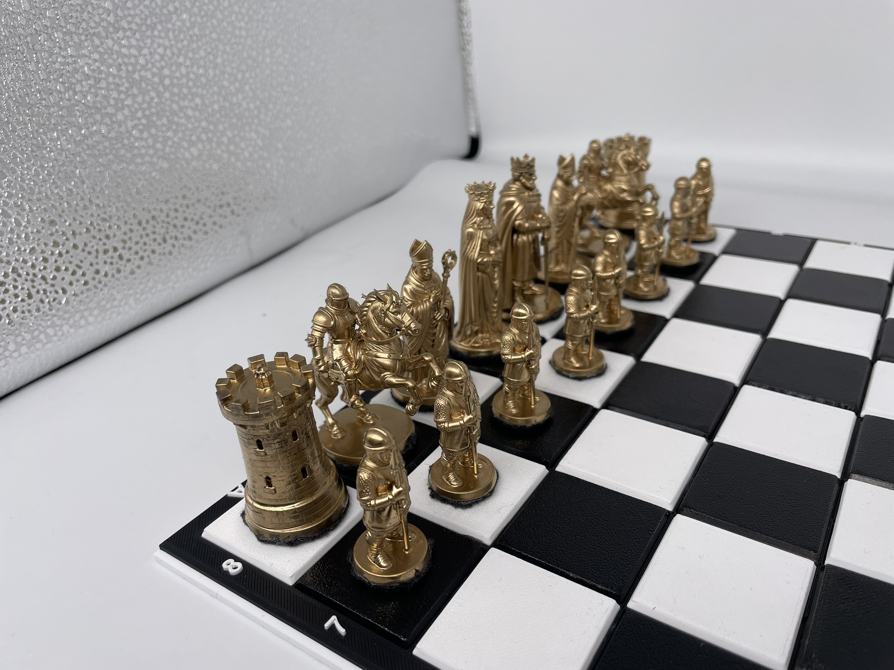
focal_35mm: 26
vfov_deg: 53.1
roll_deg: +3.2
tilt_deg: -27.4
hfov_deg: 67.3
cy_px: 335
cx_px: 447
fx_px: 671
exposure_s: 1/1182
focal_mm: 4.2
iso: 32
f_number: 1.6
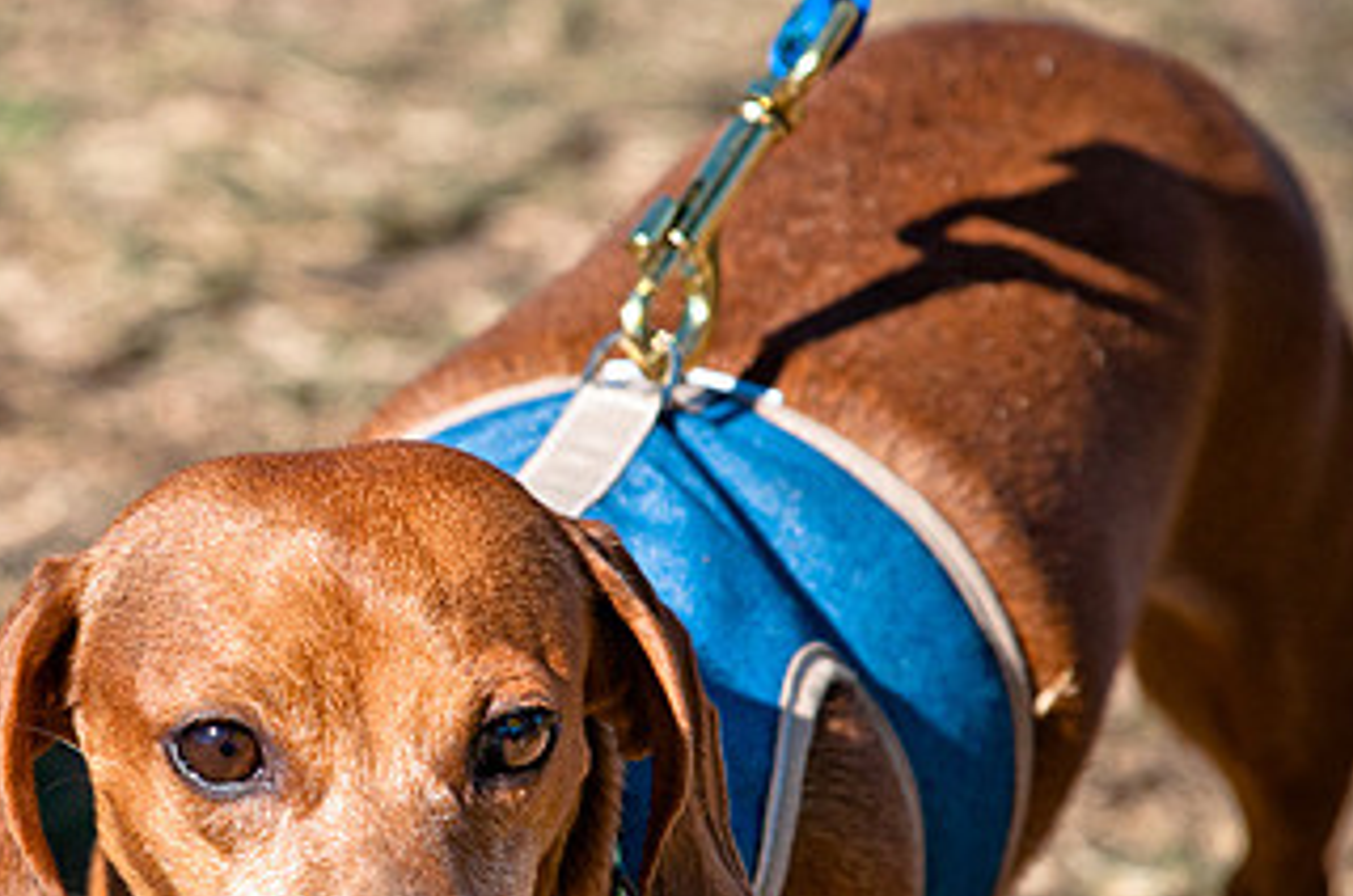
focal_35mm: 544
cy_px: 560
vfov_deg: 2.5
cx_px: 347
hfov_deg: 3.8
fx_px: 20405
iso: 400
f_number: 5.6
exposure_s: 1/1250
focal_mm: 200
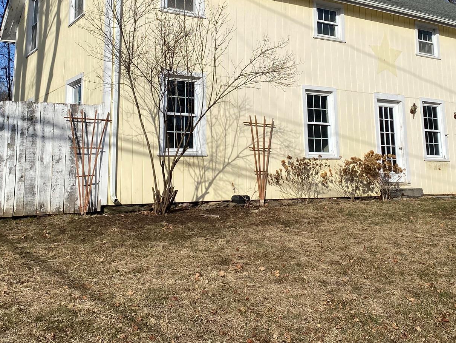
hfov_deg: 42.8
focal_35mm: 44
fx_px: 580
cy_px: 77
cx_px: 268
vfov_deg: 32.1
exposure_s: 1/5236
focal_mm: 4.25
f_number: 1.8
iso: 32
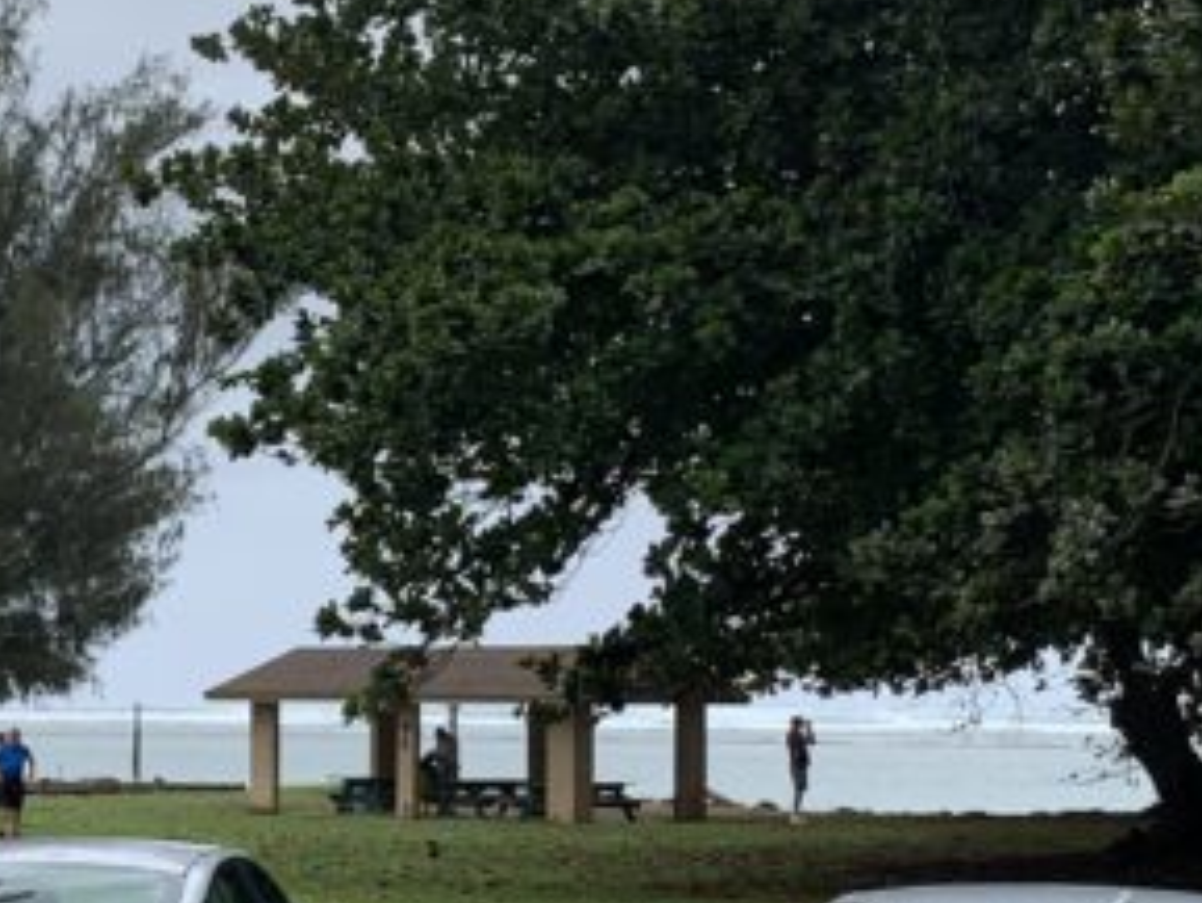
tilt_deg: +1.1
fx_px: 3196
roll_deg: -0.5
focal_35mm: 92
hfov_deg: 21.1
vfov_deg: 16.0
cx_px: 254
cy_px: 666
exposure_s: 1/1406
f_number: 1.8
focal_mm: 4.25
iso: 25
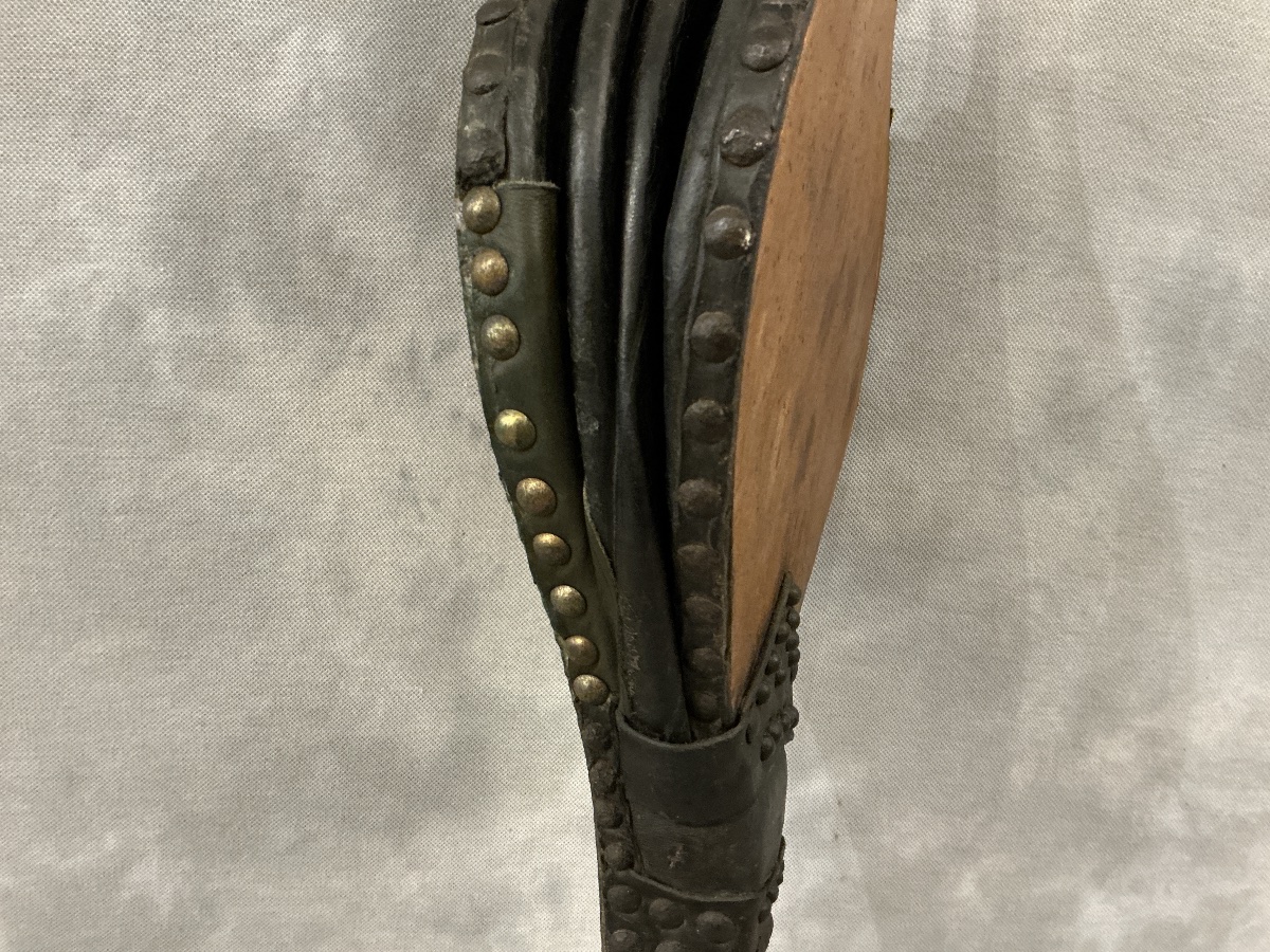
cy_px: 476
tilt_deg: -19.2
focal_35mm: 28
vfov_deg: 49.7
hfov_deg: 63.4
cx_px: 635
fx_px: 1027
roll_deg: -3.3
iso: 320
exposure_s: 1/33
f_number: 1.8
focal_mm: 3
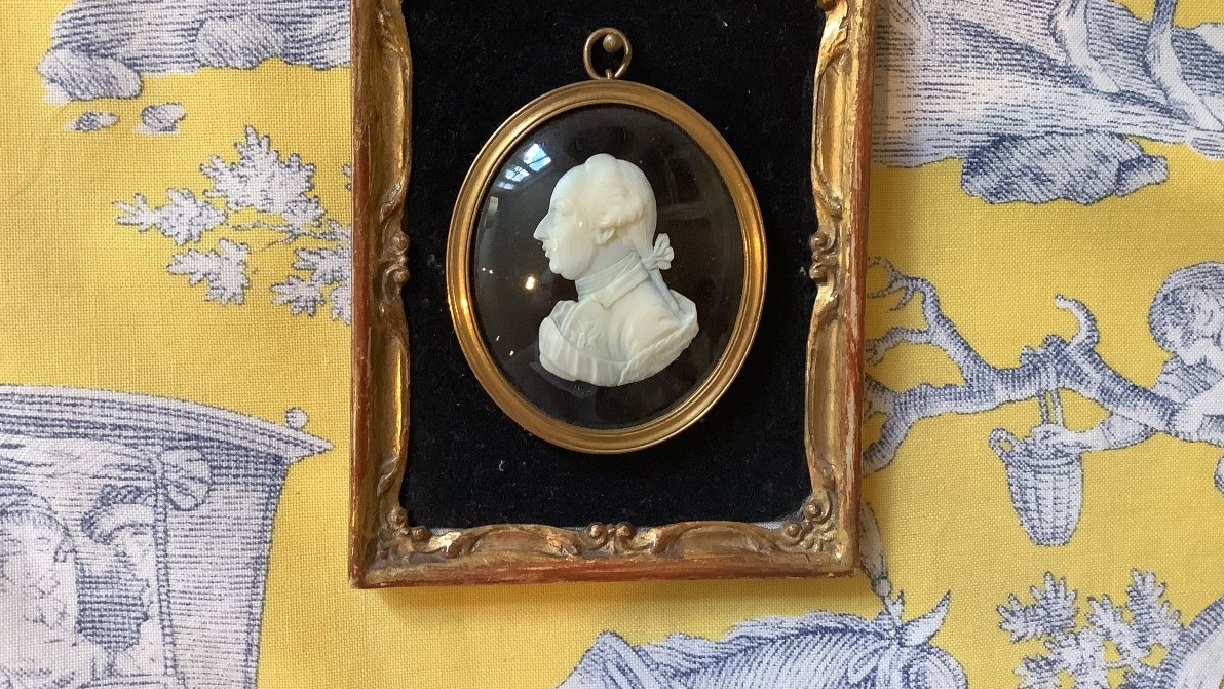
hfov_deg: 58.0
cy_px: 252
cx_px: 614
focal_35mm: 34
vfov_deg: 34.5
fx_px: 1104
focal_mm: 3.3
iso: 250
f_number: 2.4
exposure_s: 1/50
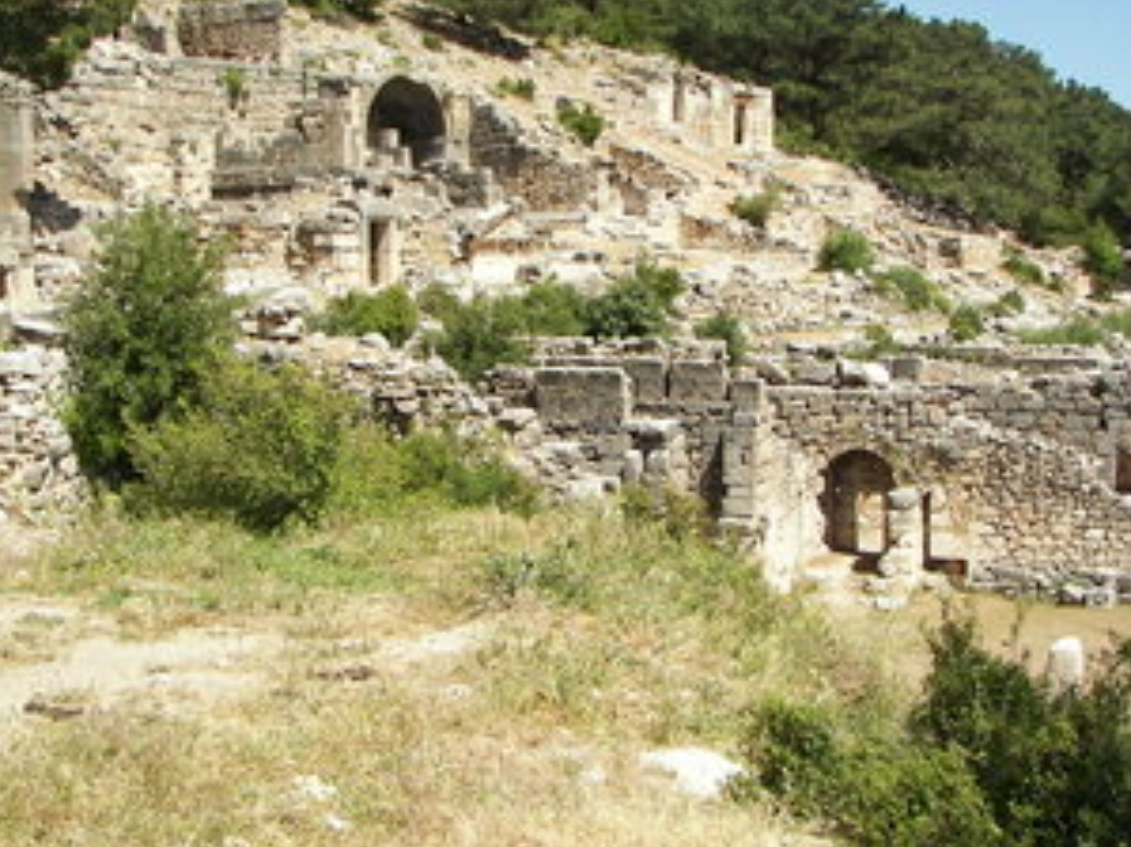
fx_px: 1731
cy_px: 325
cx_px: 526
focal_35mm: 53
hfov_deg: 36.2
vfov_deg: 27.4
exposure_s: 1/640
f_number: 2.8
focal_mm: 6
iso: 50
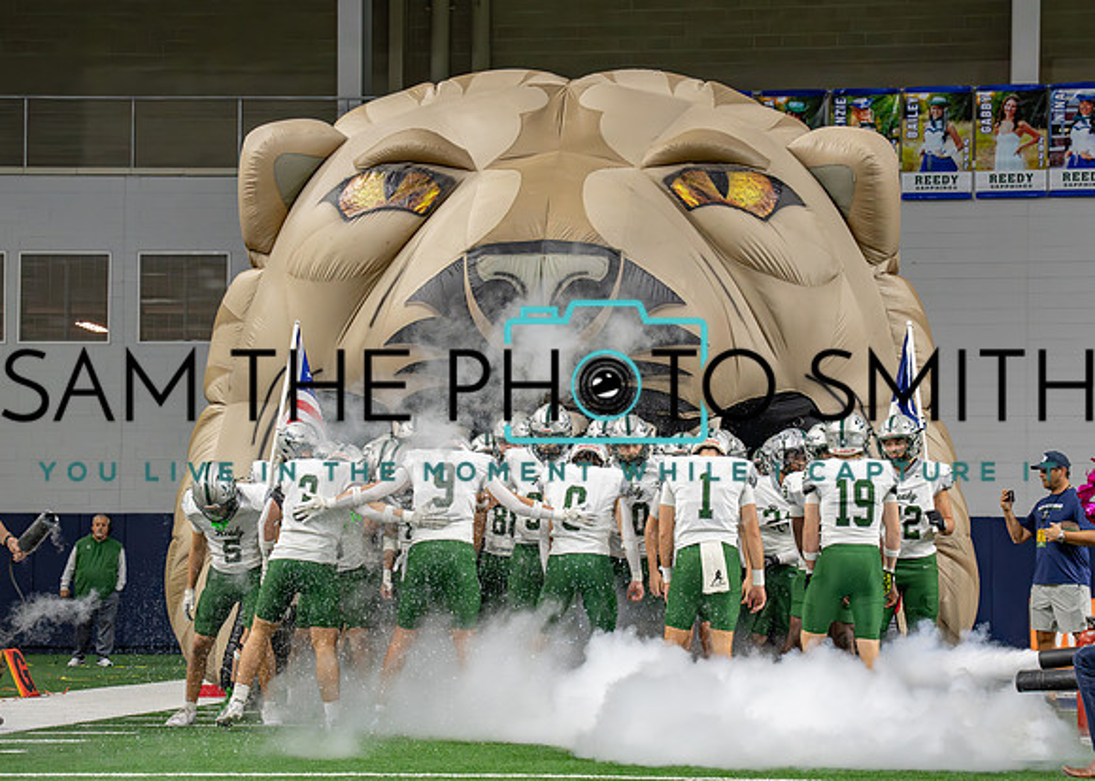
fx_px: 2916
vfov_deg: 15.3
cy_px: 429
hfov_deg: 21.3
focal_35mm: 94
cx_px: 603
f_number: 4
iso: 5000
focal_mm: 70
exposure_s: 1/1000
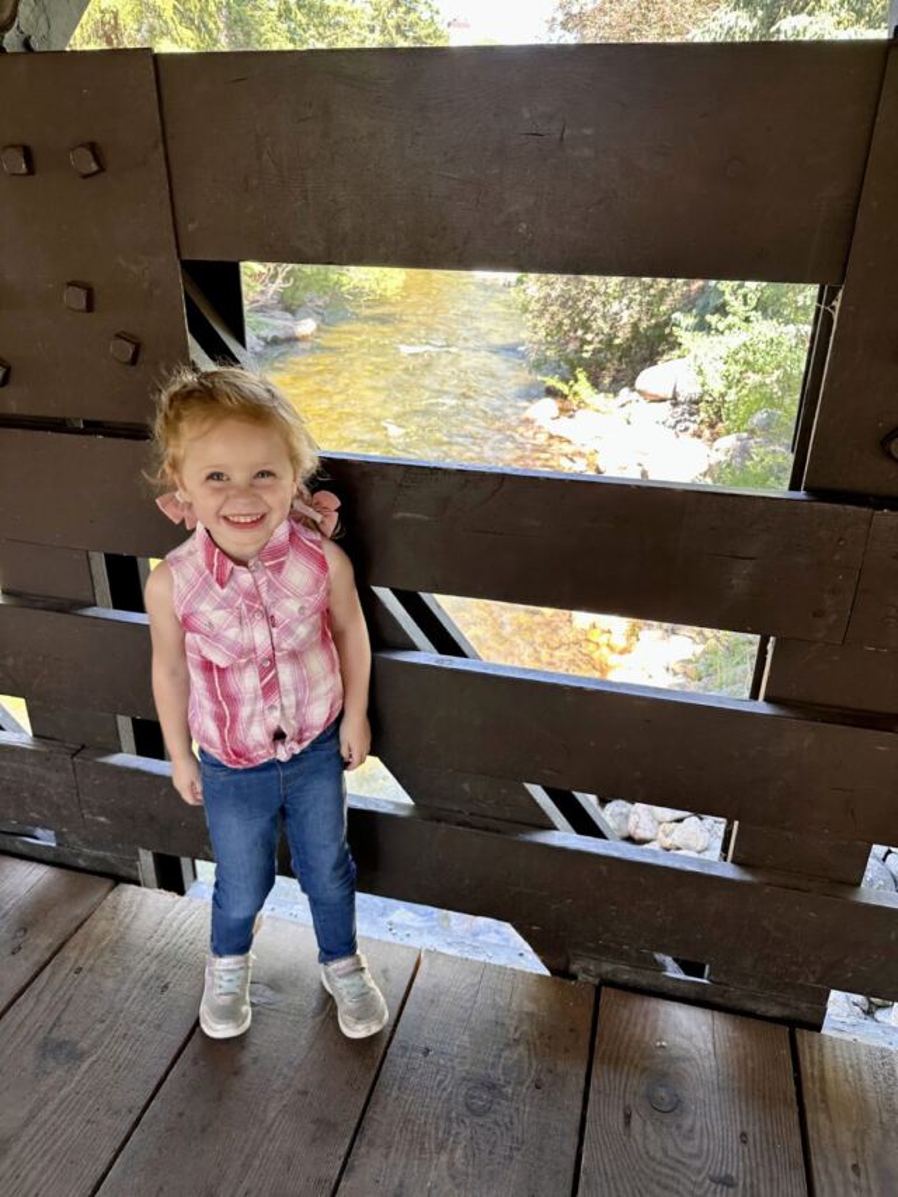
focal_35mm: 24
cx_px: 449
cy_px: 598
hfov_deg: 56.8
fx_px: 830
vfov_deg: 71.6
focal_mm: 6.86
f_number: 1.78
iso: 80
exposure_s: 1/121
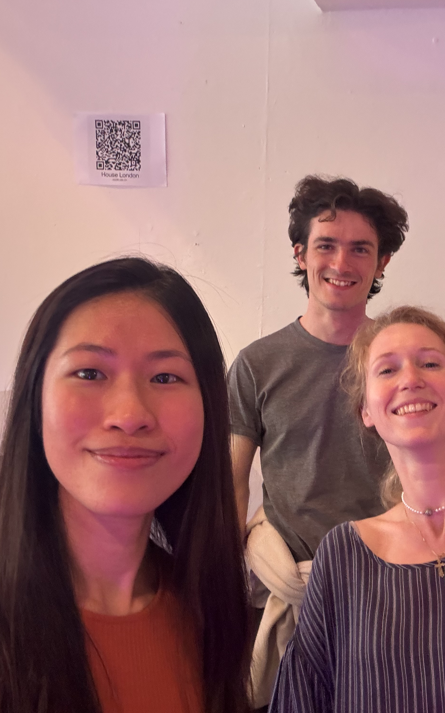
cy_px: 359
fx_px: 640
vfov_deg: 58.1
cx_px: 324
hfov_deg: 37.5
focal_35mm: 33
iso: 320
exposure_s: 1/25
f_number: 1.9
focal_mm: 2.69
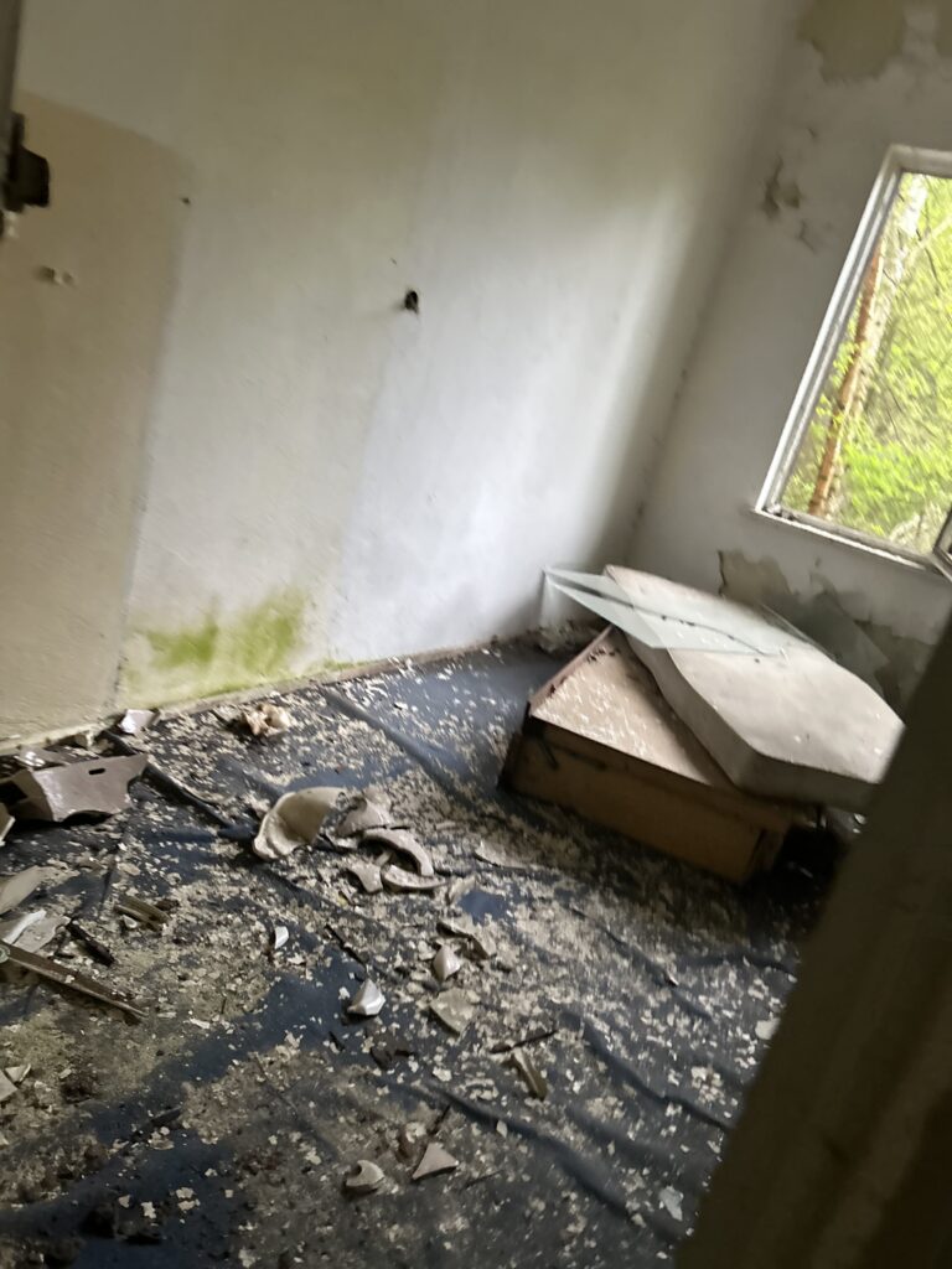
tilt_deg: -20.7
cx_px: 476
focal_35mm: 26
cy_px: 634
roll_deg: -16.6
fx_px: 953
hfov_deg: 53.1
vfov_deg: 67.3
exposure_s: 1/60
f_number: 1.5
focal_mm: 5.7
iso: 400
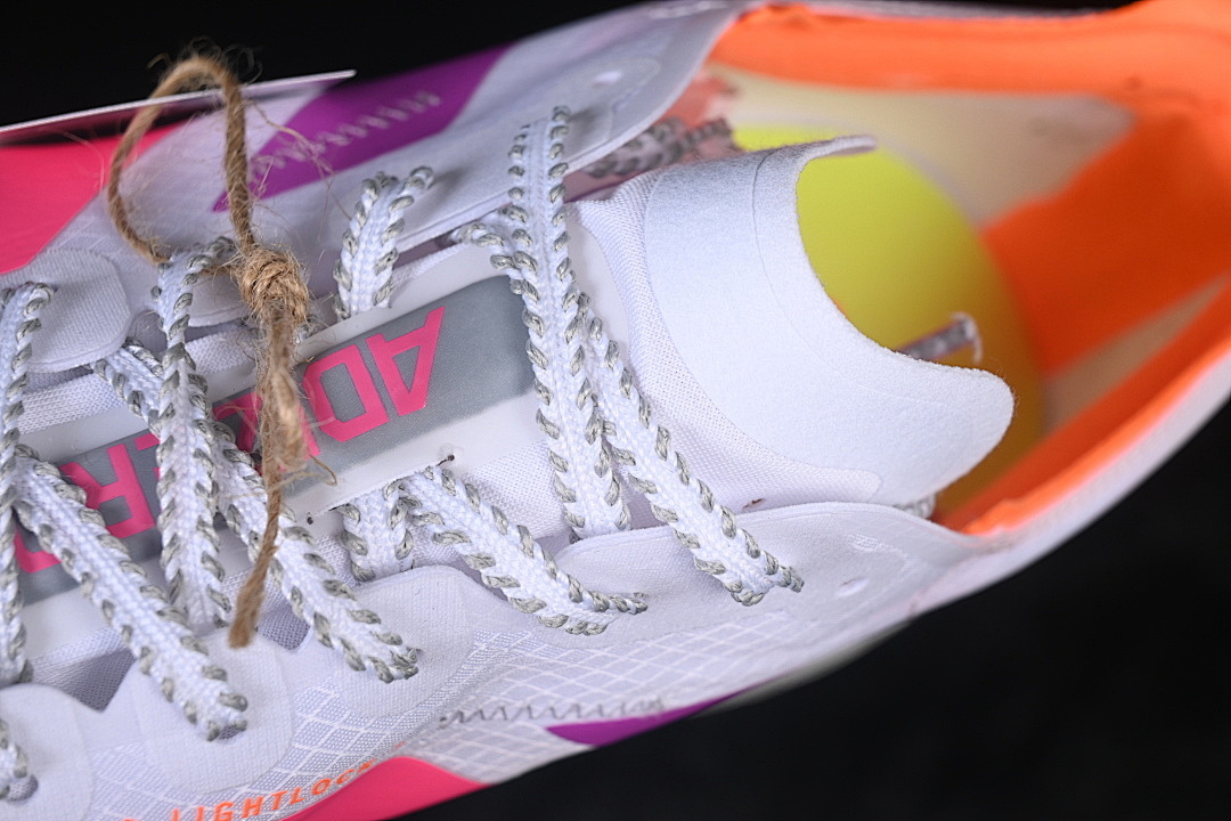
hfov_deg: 27.0
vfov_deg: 18.2
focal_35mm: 75
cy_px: 410
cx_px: 616
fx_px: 2564
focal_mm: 50
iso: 160
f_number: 7.1
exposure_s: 1/80
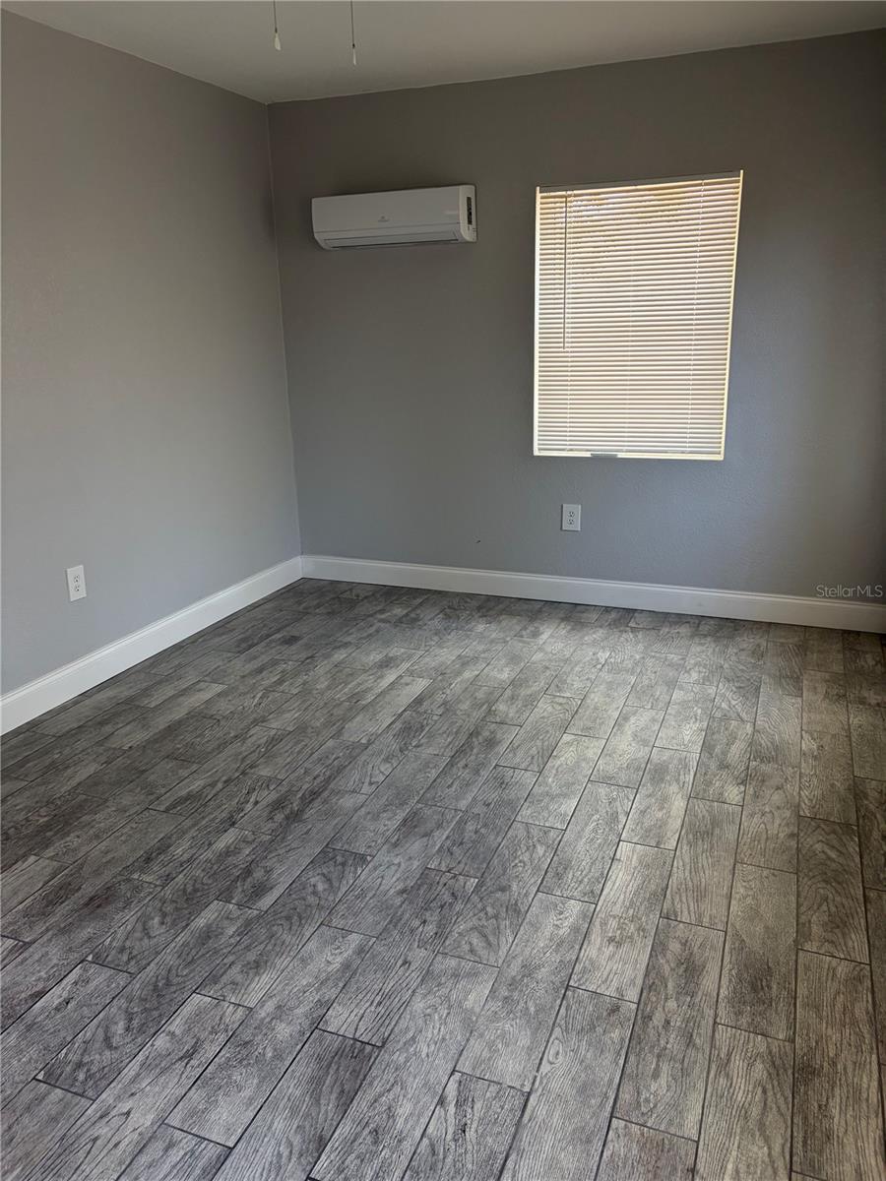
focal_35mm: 26
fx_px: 887
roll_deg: +2.1
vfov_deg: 67.3
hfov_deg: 53.1
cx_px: 443
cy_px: 590
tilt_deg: -16.5
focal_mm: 5.96
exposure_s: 1/121
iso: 125
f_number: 1.6
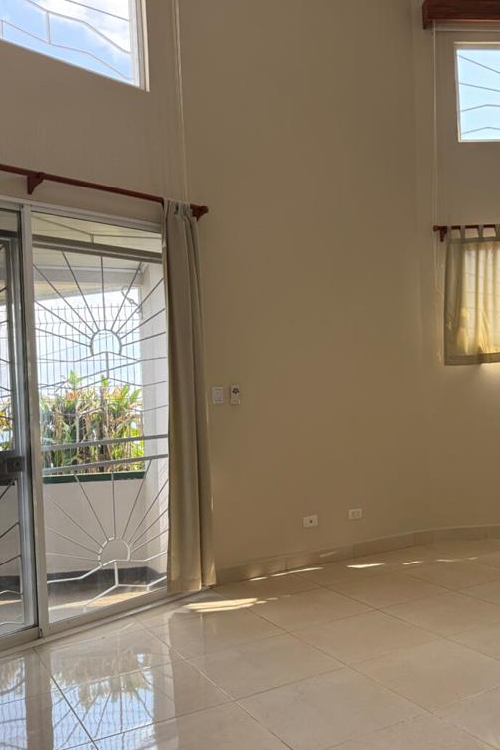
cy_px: 374
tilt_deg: -1.9
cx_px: 334
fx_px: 709
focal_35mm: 34
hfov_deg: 38.4
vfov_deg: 55.8
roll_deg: +0.6
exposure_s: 1/234
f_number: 1.78
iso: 125
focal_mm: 6.76
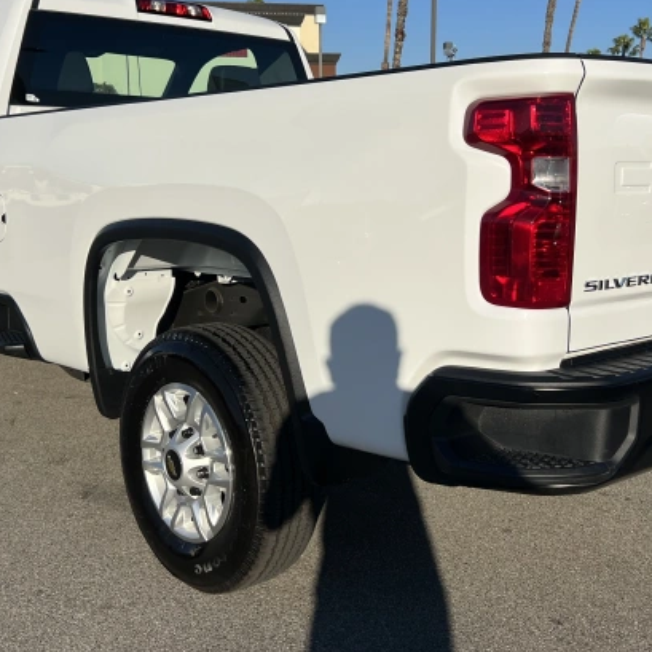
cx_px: 340
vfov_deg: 37.5
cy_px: 282
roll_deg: +0.6
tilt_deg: -6.6
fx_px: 959
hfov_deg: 37.5
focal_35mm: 45
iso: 50
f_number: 1.5
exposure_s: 1/8696
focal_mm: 5.7
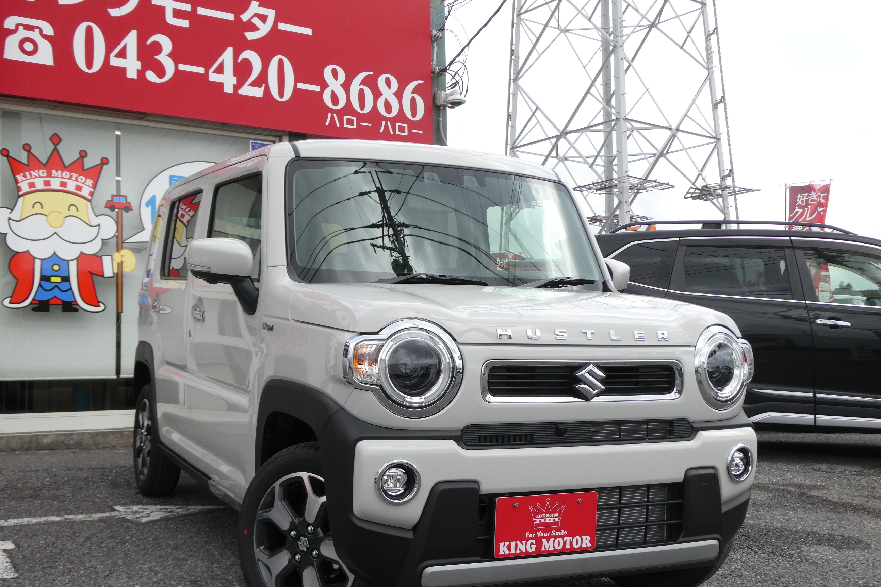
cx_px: 441
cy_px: 329
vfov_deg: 34.2
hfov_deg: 49.6
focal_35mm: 39
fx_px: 954
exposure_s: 1/400
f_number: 3.7
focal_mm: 6.7
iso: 80
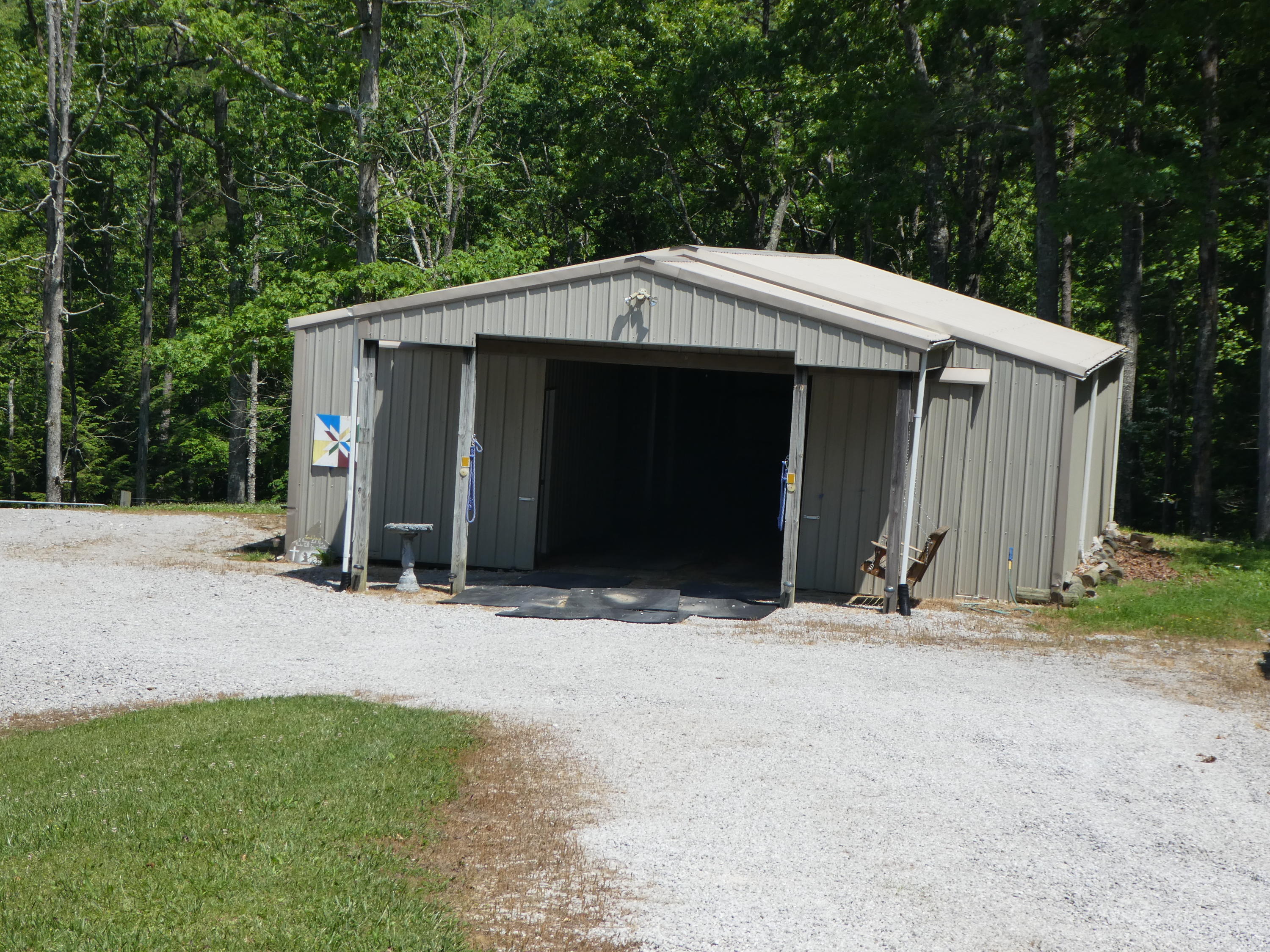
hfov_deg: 21.8
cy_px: 476
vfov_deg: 16.4
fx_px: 3302
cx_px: 635
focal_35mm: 90
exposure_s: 1/500
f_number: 4.9
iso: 80
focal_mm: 16.1
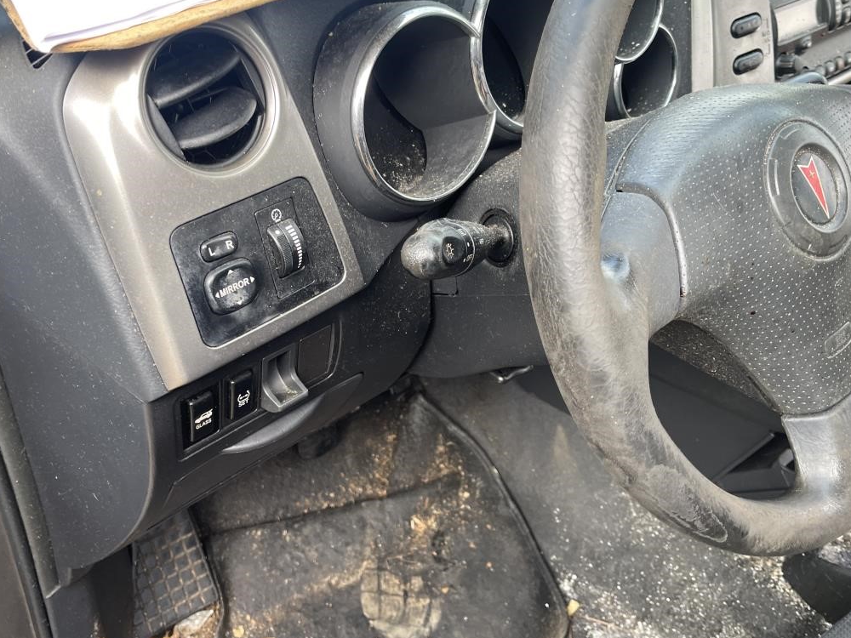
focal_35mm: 32
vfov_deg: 44.0
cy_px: 270
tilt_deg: -36.2
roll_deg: +0.3
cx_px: 359
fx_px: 787
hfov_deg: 56.6
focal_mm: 5.1
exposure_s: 1/121
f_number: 1.6
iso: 50
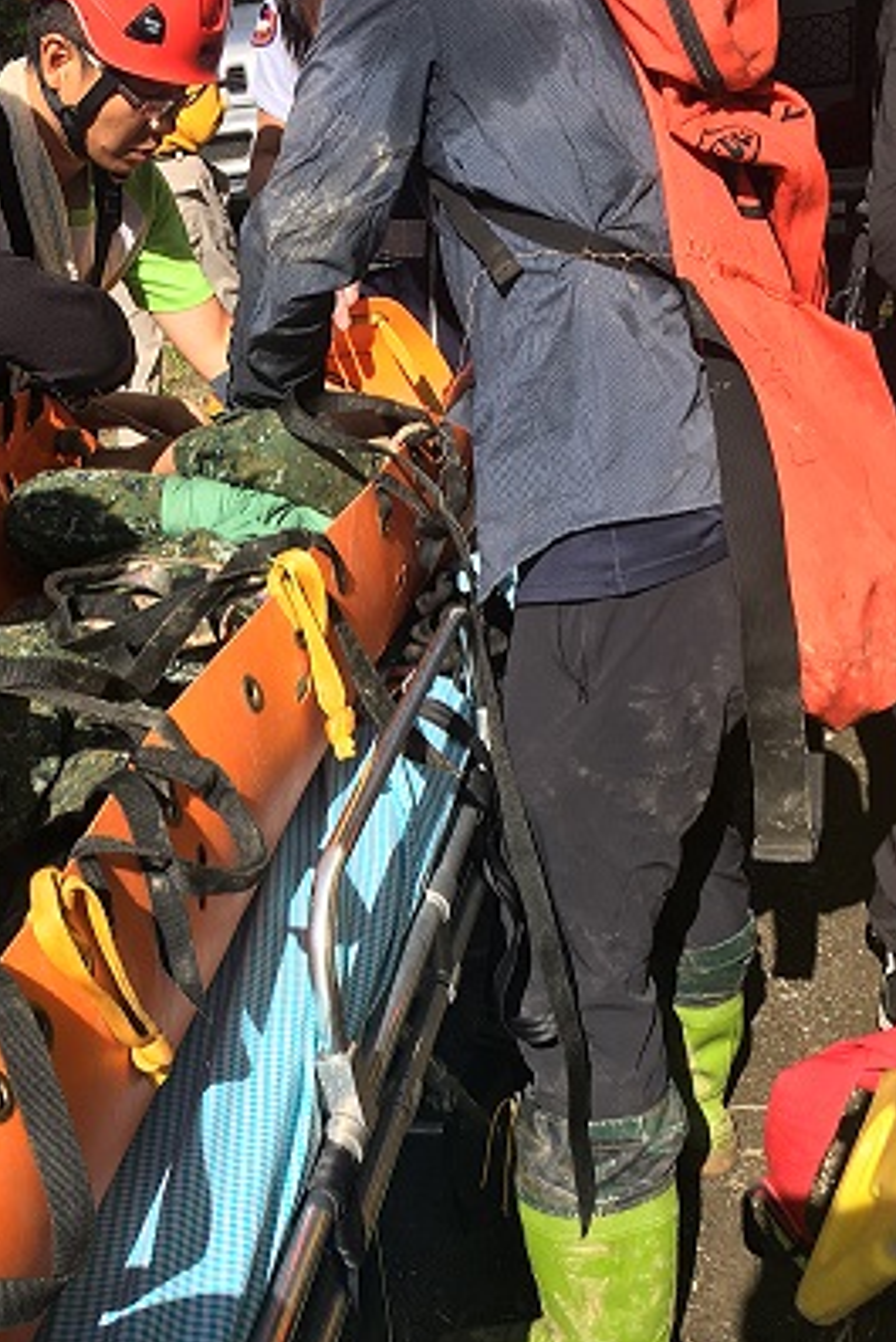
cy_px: 747
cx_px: 149
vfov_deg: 40.3
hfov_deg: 26.9
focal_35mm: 49
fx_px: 1828
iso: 25
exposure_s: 1/1040
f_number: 2.2
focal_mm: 4.15
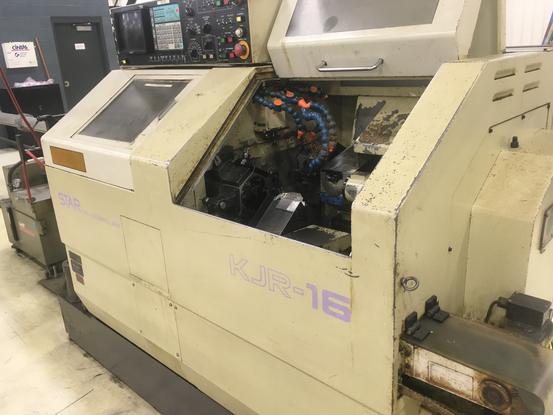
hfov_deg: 61.7
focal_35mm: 29
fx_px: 463
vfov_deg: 48.2
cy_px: 208
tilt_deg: -18.5
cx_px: 276
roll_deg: +3.5
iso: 100
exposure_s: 1/30
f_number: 2.2
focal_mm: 4.15
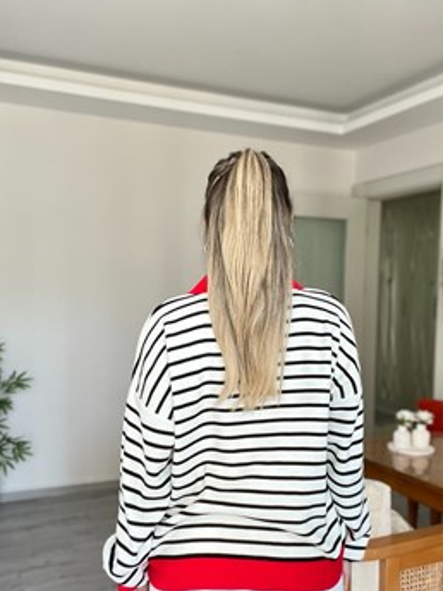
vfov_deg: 51.2
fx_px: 614
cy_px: 332
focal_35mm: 36
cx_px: 232
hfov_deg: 39.6
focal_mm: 2.71
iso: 100
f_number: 2.2
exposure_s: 1/107
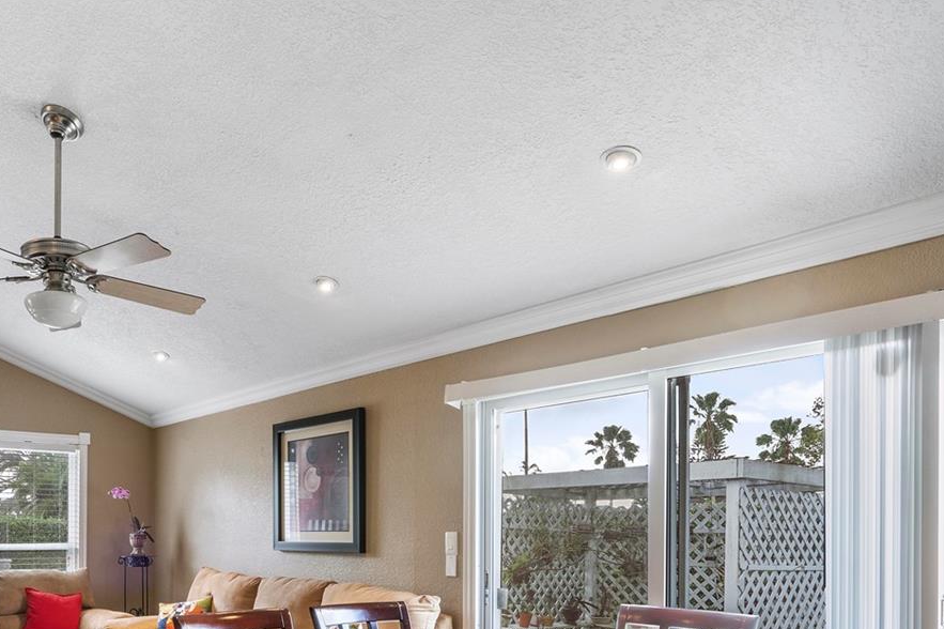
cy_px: 521
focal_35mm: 29
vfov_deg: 42.5
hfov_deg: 59.6
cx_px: 215
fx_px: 760
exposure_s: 1/8
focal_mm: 16
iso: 500
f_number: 10
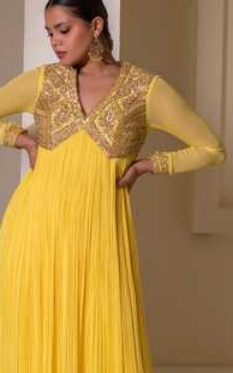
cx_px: 71
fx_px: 875
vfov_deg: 23.9
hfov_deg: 15.1
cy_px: 276
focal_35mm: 86
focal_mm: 50
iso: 400
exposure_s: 1/250
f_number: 2.8
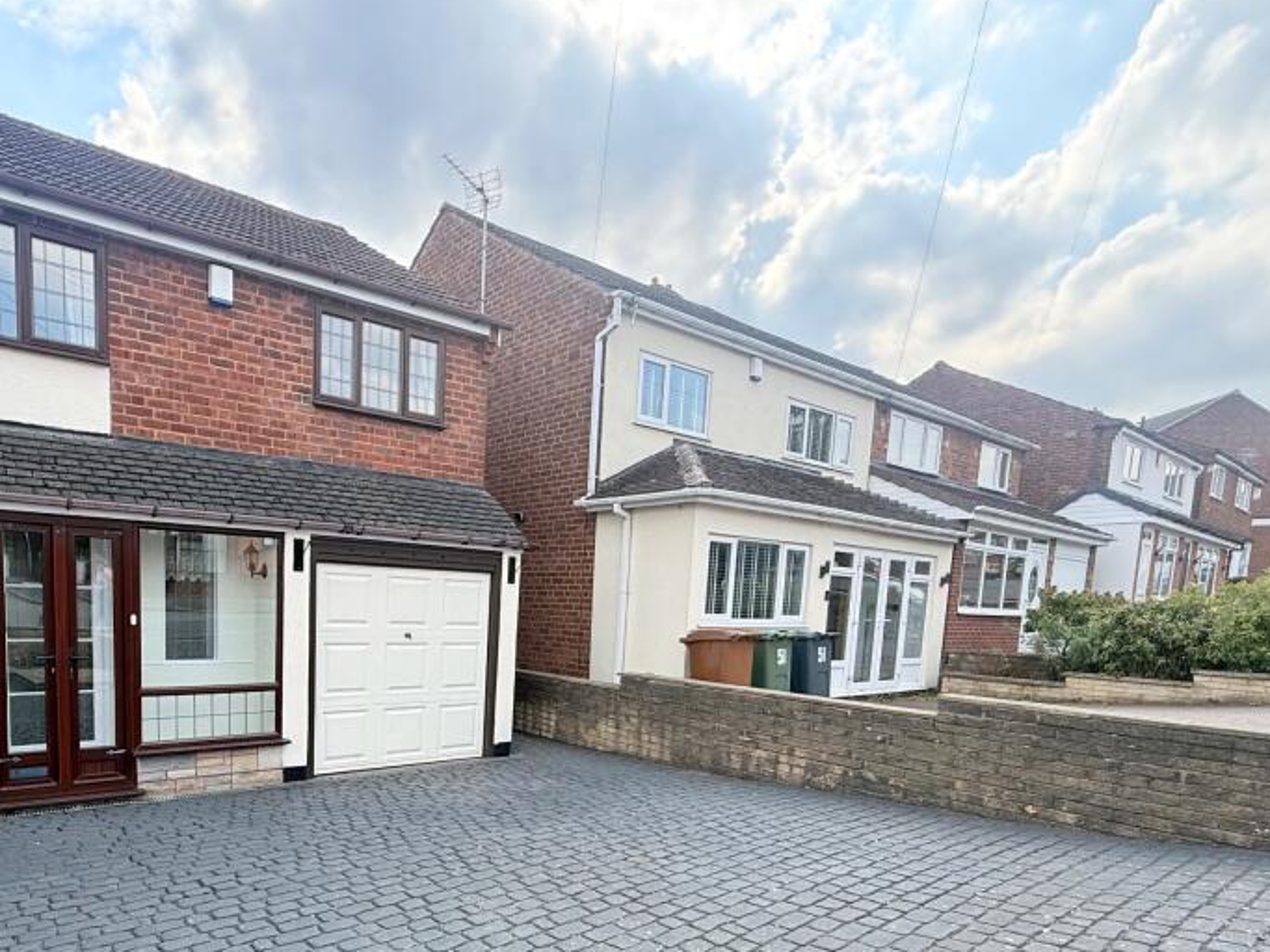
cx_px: 476
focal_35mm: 21
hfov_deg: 77.6
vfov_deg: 60.7
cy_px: 686
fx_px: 770
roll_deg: -2.1
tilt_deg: -7.1
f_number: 2.2
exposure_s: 1/596
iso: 50
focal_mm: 2.22
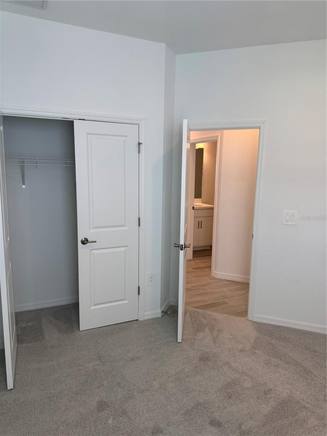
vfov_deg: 71.6
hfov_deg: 56.8
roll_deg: -0.5
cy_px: 218
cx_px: 164
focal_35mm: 24
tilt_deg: -6.6
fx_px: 302
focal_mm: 6.76
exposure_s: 1/121
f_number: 1.78
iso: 50
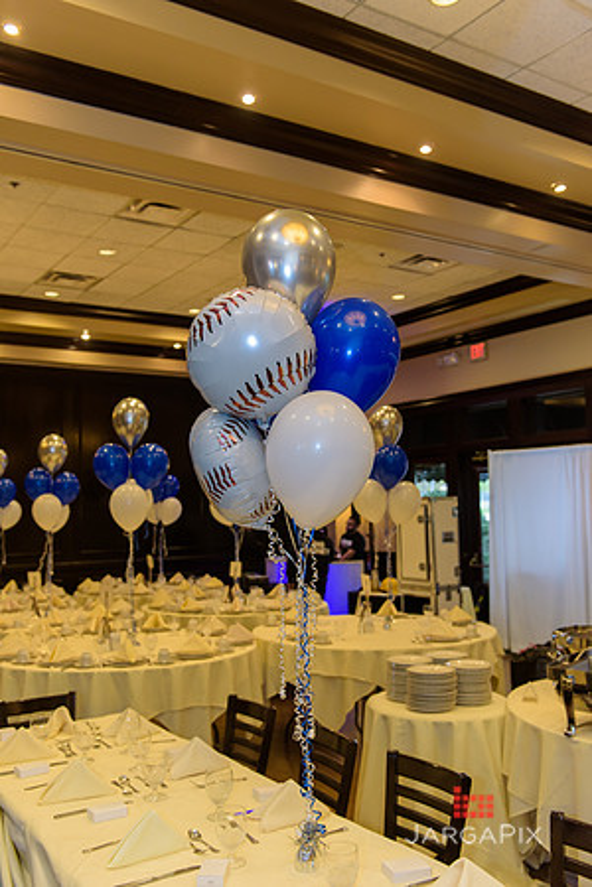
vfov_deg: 55.8
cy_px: 444
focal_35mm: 34
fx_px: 839
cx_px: 296
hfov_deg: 38.9
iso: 1250
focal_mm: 34
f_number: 3.2
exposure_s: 1/125
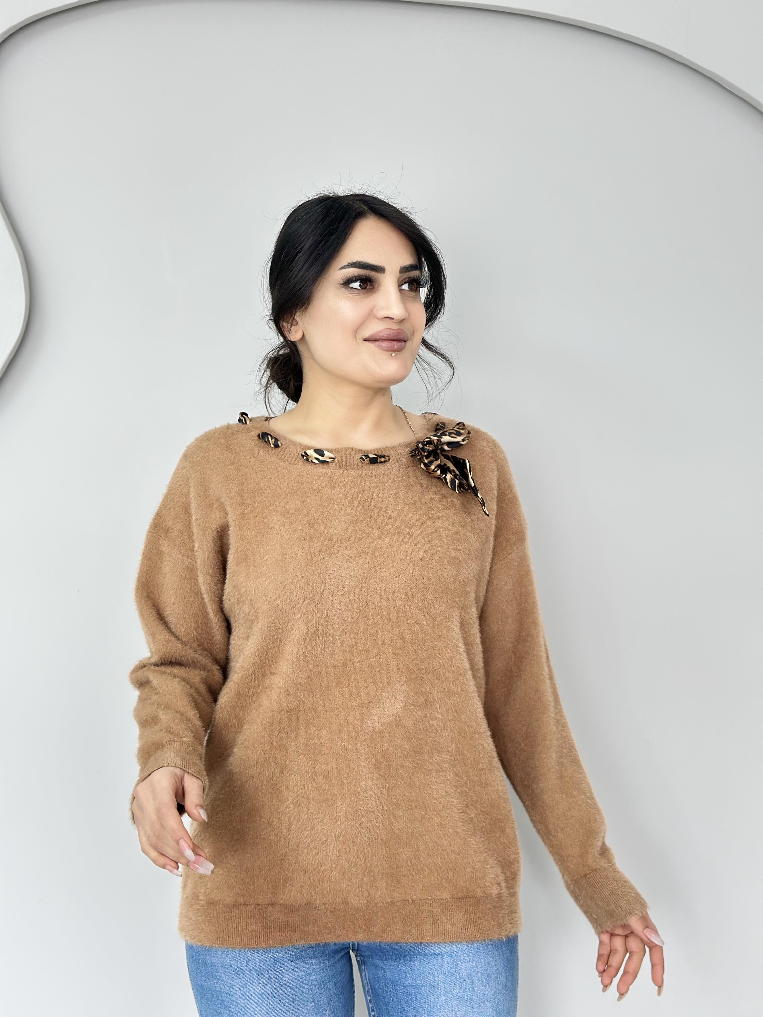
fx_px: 1411
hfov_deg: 30.3
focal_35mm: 48
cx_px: 382
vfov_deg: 39.7
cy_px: 508
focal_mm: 6.86
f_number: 1.78
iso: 100
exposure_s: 1/100
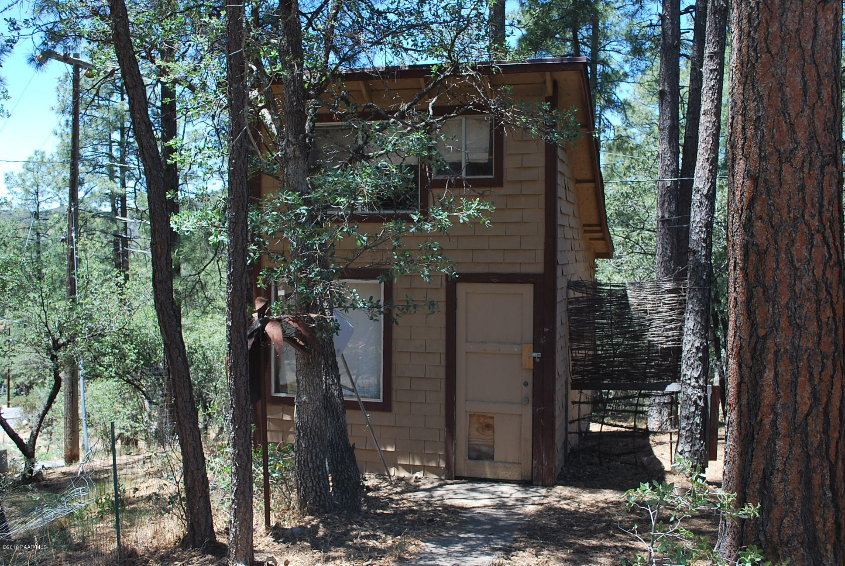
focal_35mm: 36
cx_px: 422
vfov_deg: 37.0
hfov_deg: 53.1
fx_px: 846
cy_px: 283
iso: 125
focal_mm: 24
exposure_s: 1/125
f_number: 5.6
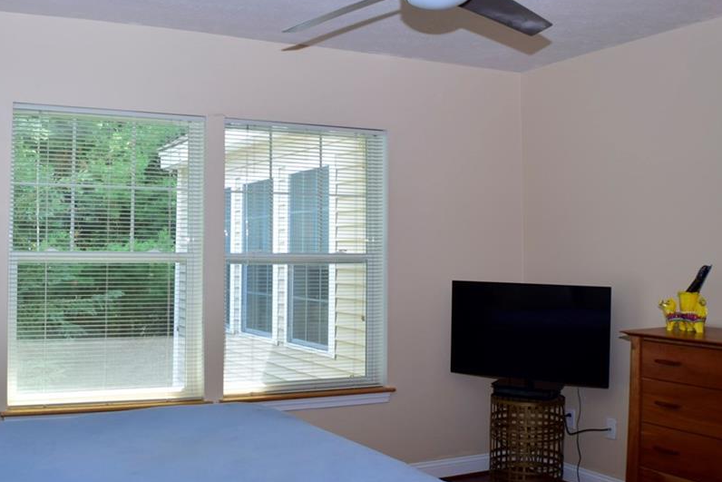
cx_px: 296
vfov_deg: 25.1
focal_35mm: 54
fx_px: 1083
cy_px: 227
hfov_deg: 36.8
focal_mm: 28
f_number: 5
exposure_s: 1/50
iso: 160
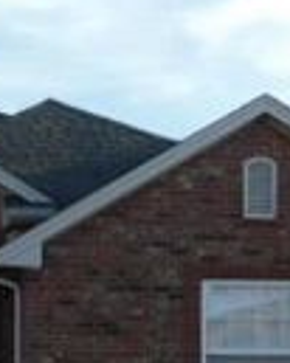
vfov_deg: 13.9
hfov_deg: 11.0
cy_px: 401
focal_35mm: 136
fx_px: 1461
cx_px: -104
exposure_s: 1/500
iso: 125
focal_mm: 6.3
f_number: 3.5
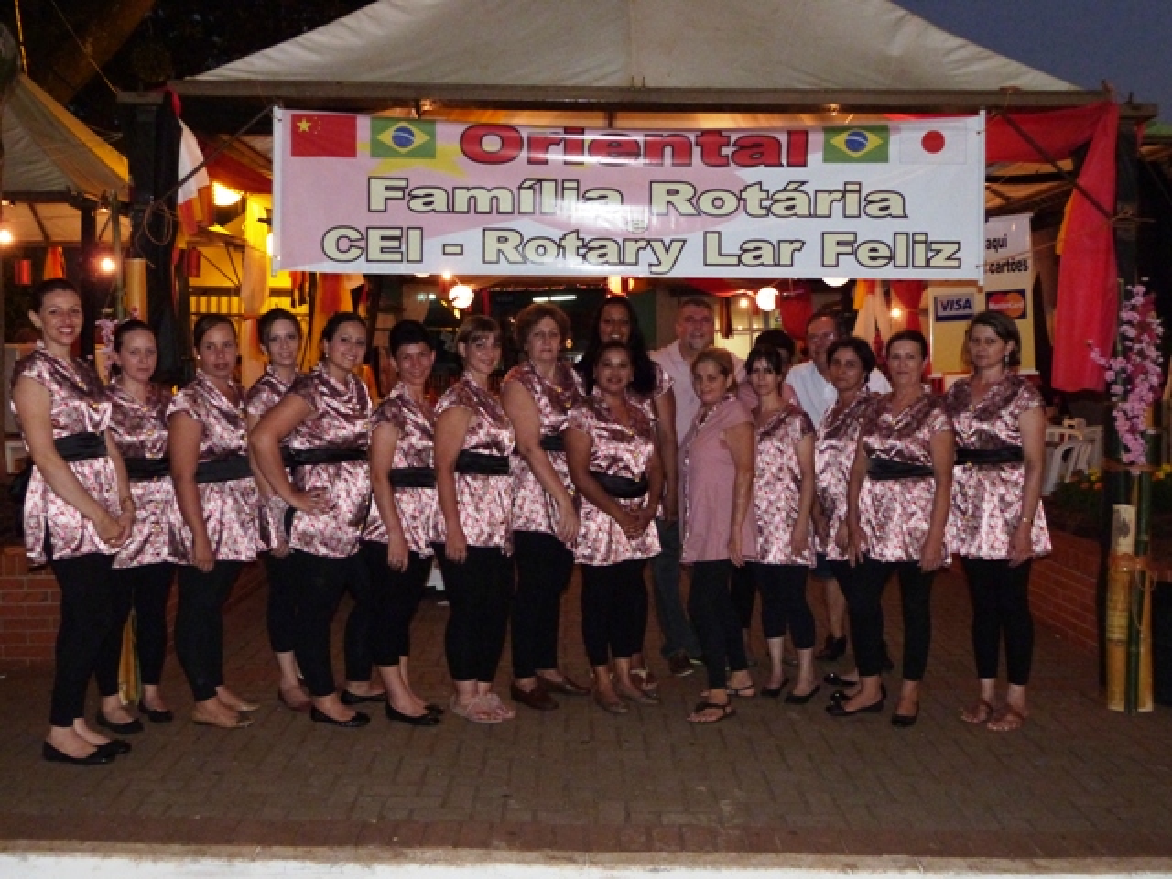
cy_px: 440
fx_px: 1253
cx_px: 586
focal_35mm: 37
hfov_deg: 50.1
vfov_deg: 38.7
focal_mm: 6.5
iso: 400
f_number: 3.1
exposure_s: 1/80
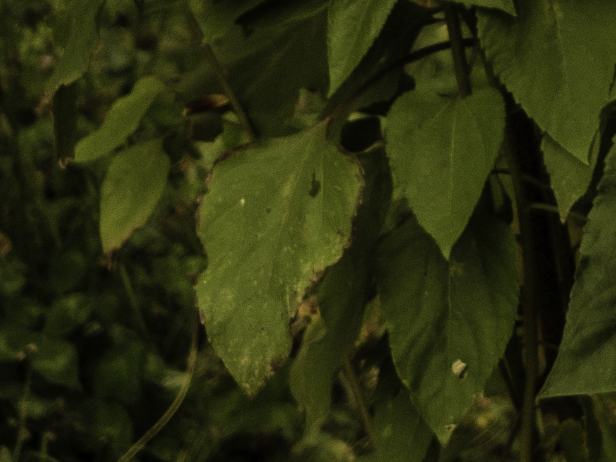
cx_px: 1465
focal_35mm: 425
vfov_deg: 3.4
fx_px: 7563
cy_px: -697
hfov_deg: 4.6
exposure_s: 1/4000
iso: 200
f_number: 2.8
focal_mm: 40
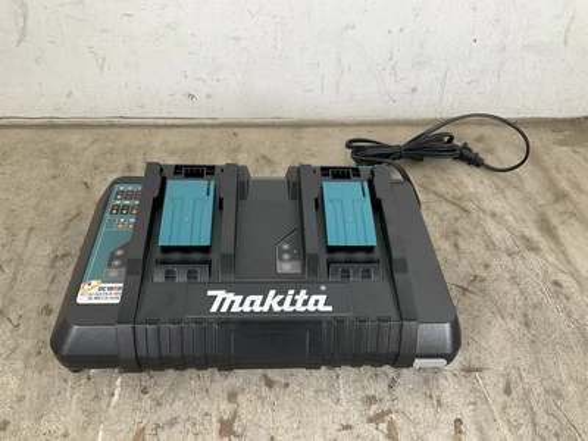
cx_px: 294
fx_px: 493
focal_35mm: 29
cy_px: 220
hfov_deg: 61.7
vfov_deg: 48.2
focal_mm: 3
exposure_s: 1/122
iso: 64
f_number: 1.8
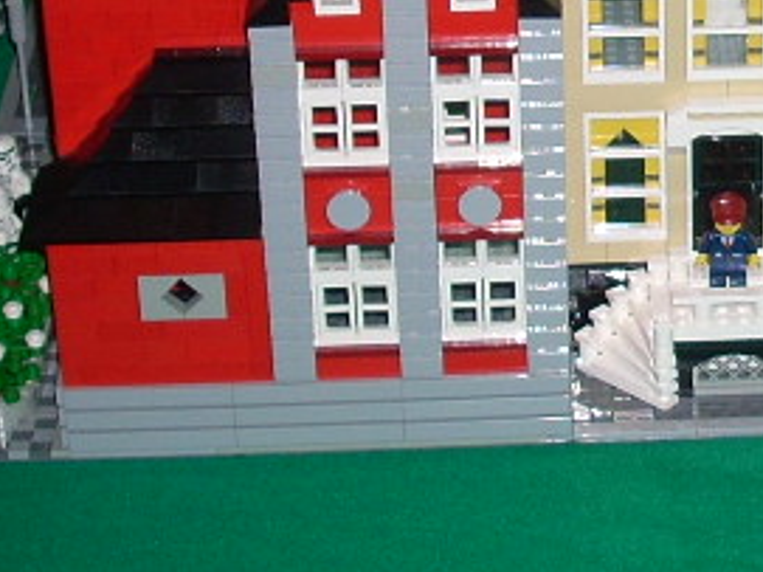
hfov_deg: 13.7
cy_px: -25
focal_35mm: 140
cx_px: 898
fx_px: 3084
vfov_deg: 10.5
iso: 64
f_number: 2.8
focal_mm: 6.2
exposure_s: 1/60
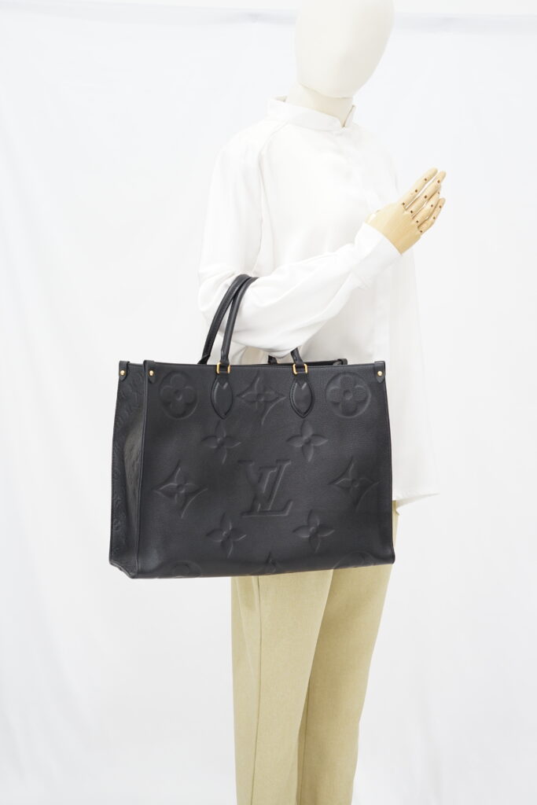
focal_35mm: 50
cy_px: 402
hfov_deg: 27.0
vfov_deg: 39.6
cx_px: 268
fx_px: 1118
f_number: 6.3
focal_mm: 50
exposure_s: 1/6
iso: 640
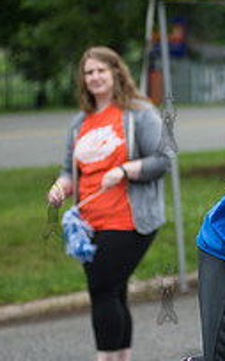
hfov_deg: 5.6
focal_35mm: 232
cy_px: 208
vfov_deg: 9.1
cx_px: 395
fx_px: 2283
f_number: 3.5
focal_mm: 80
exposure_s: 1/800
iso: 200
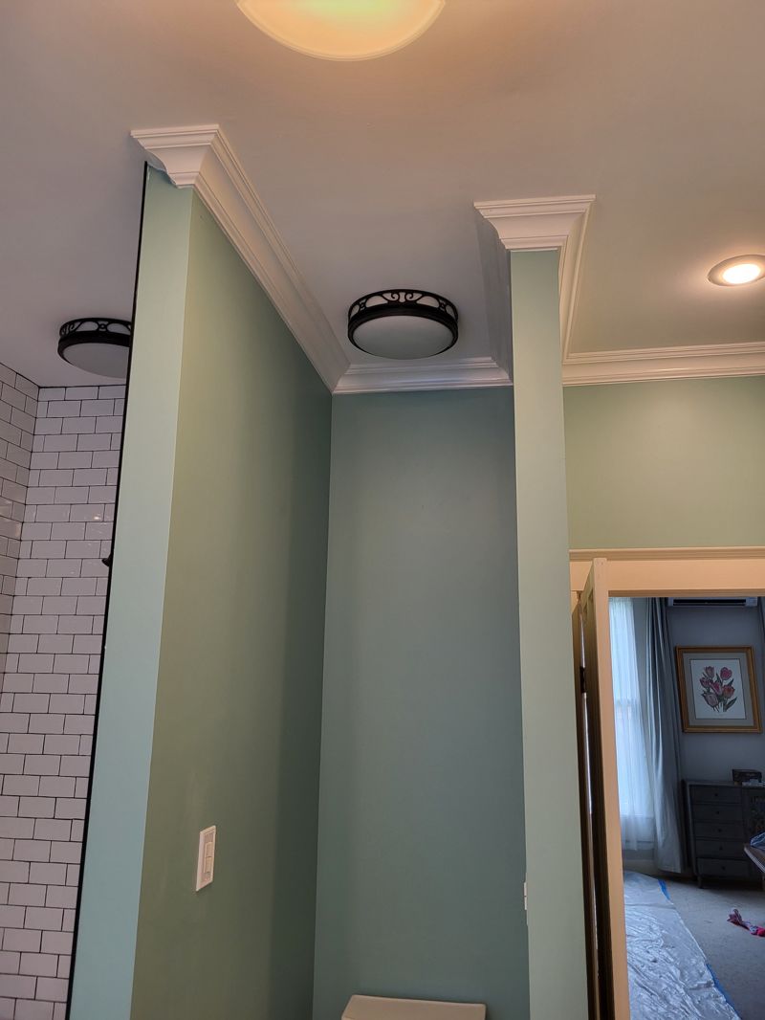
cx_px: 382
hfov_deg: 53.1
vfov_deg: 67.3
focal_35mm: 26
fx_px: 766
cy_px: 510
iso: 200
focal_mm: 5.4
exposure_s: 1/60
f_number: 1.8
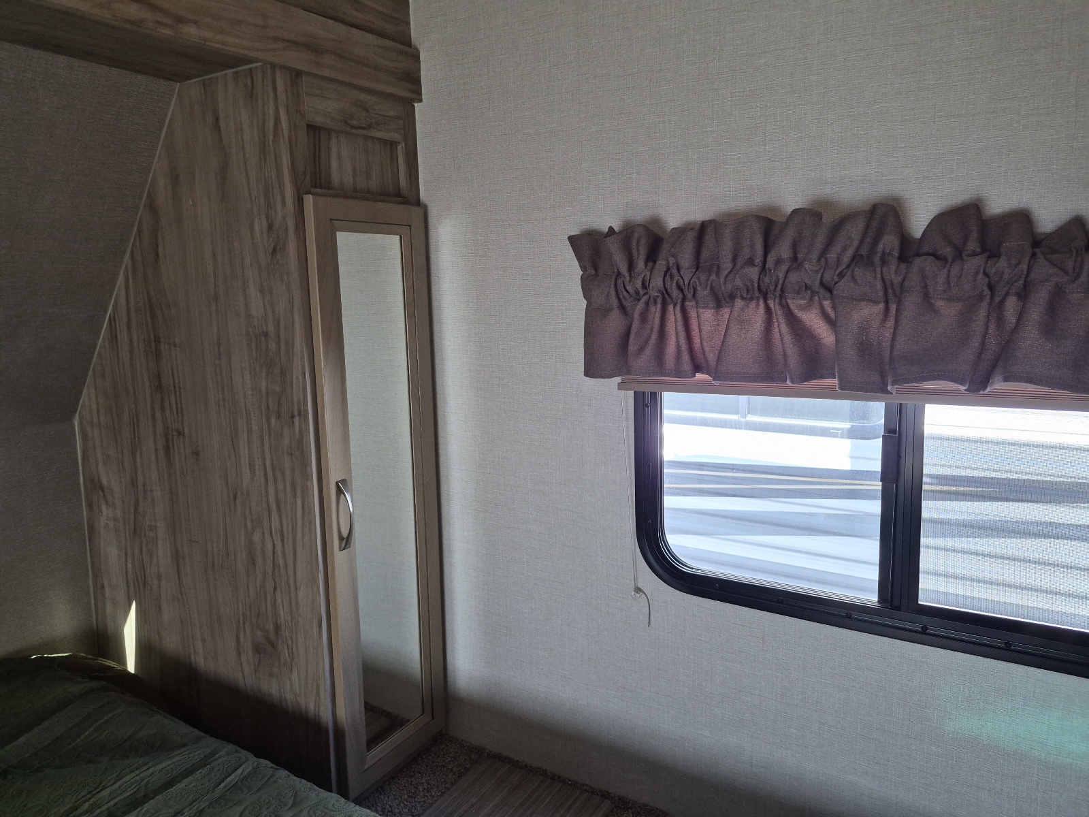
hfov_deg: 73.9
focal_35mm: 23
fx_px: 724
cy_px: 408
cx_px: 544
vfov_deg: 58.9
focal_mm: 5.4
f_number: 1.8
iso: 500
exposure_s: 1/120
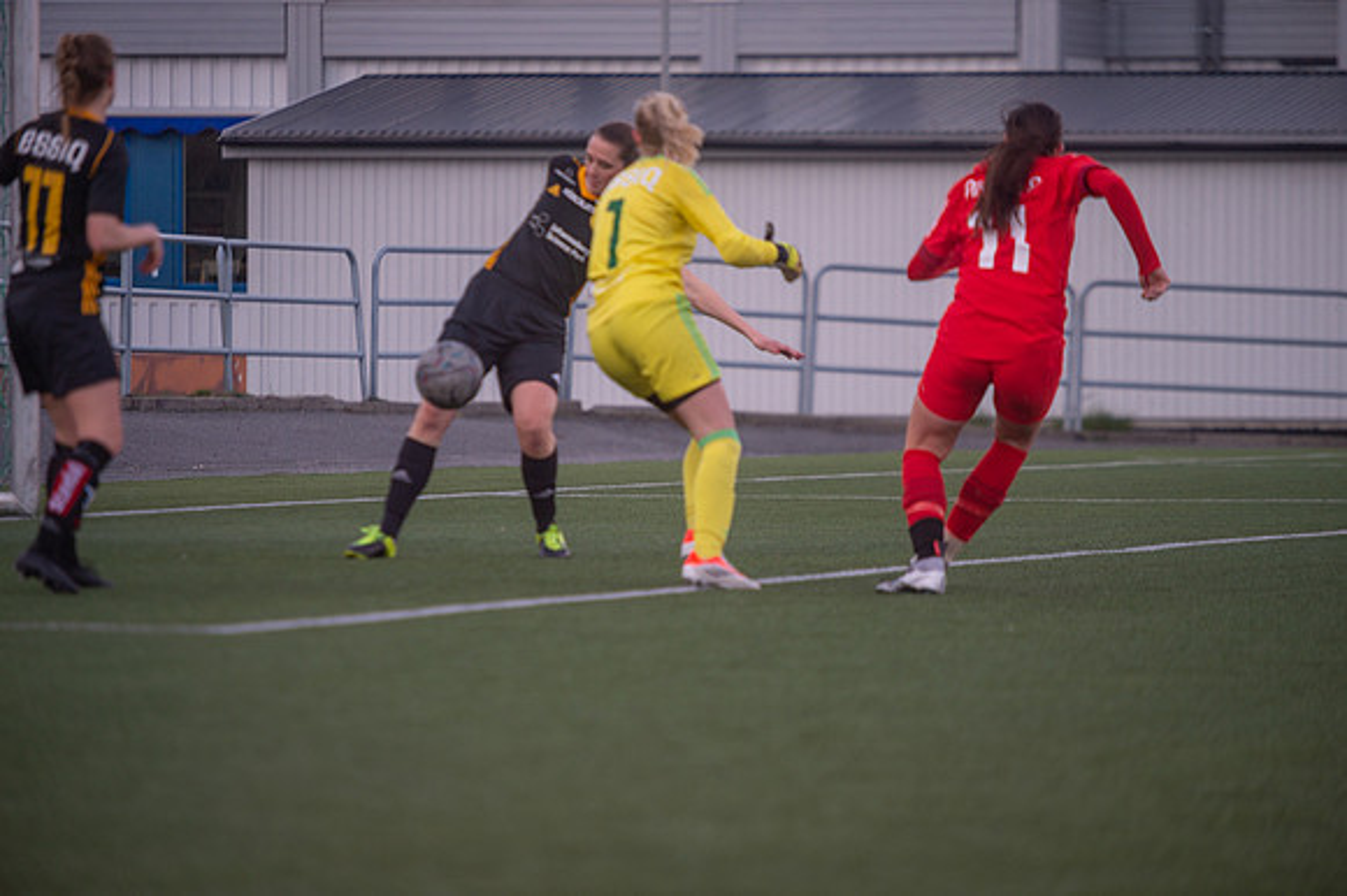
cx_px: 674
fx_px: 10470
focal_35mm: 280
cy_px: 448
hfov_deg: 7.4
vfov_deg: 4.9
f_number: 4
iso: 360
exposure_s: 1/800
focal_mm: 280
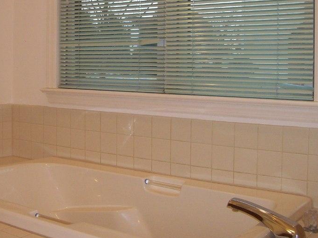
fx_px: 496
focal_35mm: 54
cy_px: 73
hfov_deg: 35.3
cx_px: 116
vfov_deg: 26.8
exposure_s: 1/64
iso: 80
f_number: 2.7
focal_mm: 6
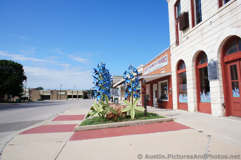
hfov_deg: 73.8
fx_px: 161
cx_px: 120
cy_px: 80
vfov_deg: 53.0
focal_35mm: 24
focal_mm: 16
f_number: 13
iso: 200
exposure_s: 1/320
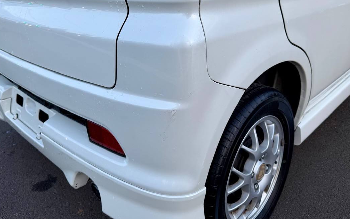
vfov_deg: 39.8
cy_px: 63
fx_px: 296
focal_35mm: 31
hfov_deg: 61.2
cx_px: 166
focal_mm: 6.76
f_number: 1.78
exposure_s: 1/121
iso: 100
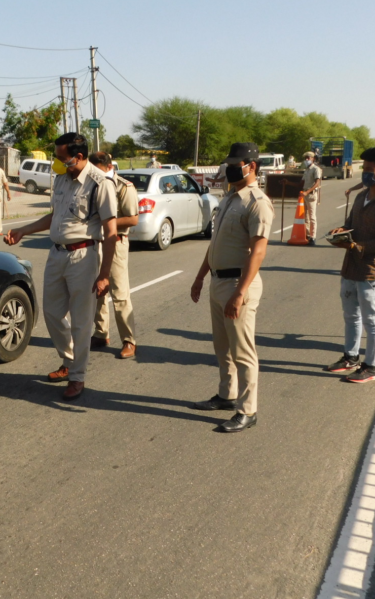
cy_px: 298
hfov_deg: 29.1
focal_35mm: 43
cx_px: 62
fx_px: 703
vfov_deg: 46.2
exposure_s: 1/1250
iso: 125
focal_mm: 5.3
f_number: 3.2
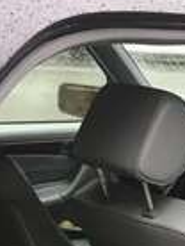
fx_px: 739
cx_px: 213
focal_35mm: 104
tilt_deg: -27.5
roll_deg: -1.1
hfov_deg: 13.9
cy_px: 385
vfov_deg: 16.8
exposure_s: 1/33
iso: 32
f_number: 2.2
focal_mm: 4.15
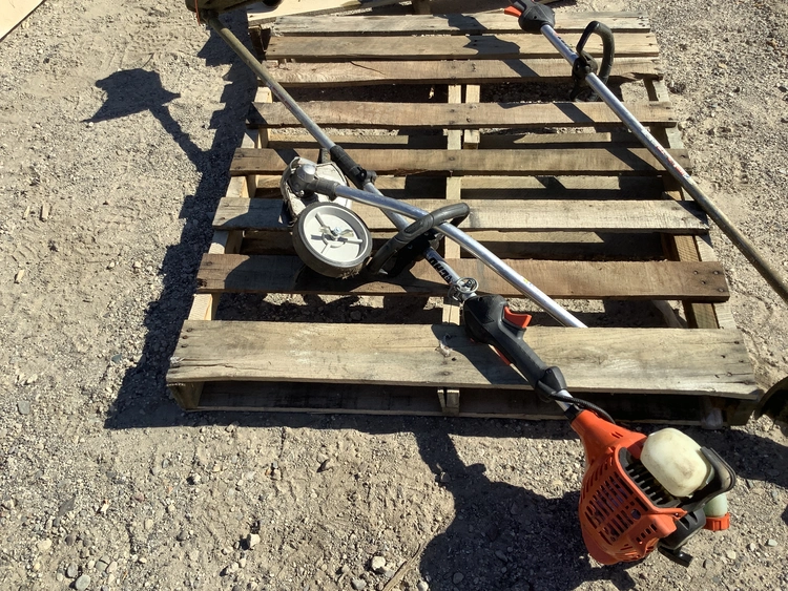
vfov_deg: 45.5
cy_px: 296
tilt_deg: -51.1
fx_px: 706
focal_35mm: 31
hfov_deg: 58.3
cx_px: 394
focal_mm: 3.3
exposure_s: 1/1235
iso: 25
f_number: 2.4
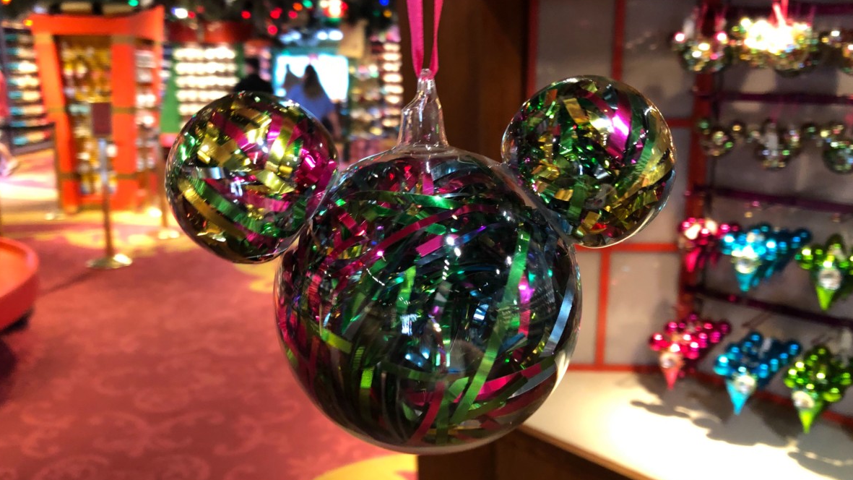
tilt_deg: -12.5
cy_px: 226
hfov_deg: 62.6
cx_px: 425
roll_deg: -1.0
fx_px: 701
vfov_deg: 37.8
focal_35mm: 31
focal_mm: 3.99
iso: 100
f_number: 1.8
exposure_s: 1/9
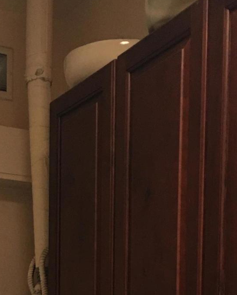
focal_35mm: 83
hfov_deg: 18.4
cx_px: 77
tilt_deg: +0.0
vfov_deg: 21.0
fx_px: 727
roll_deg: -1.6
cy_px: 378
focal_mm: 4.15
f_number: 2.2
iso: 100
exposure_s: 1/8
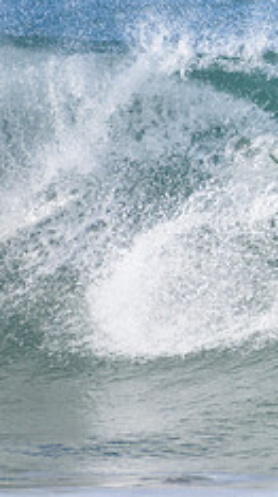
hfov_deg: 0.6
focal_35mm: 1950
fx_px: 25647
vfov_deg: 1.1
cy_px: 190
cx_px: 594
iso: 800
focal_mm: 500
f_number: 5.6
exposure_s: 1/4000
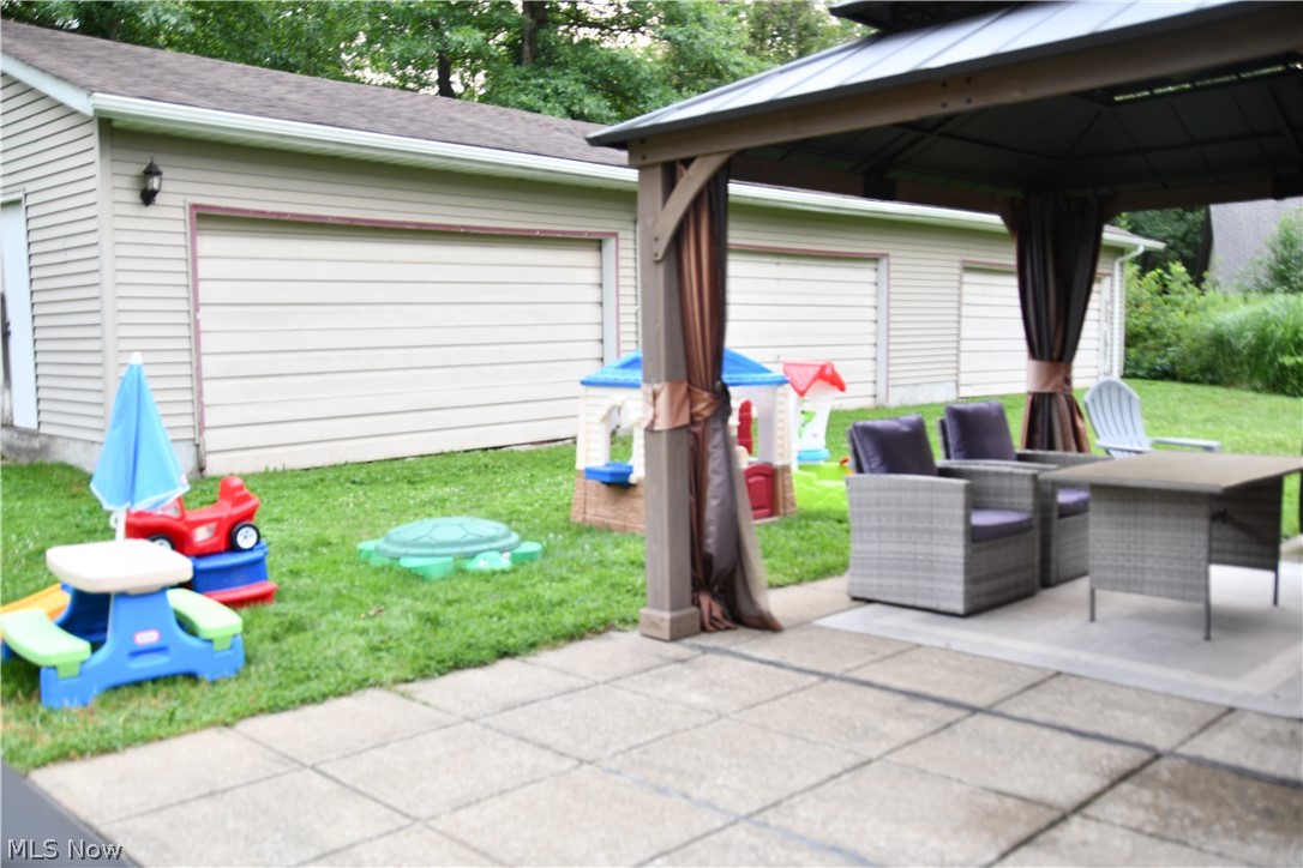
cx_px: 652
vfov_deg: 42.3
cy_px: 434
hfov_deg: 60.3
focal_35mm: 31
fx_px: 1122
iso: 250
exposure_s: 1/80
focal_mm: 21
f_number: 3.5
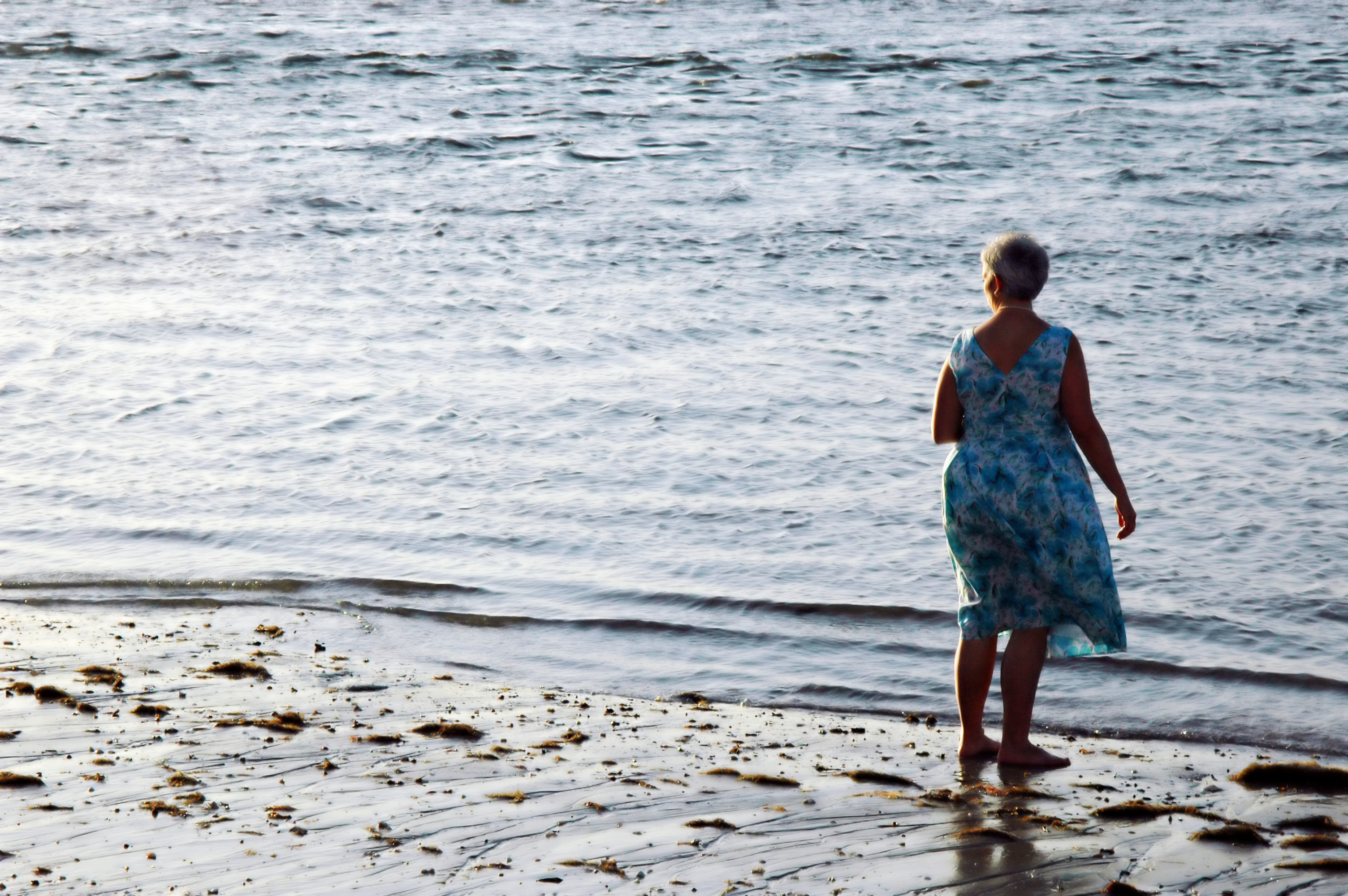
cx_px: 674
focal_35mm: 105
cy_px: 448
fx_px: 3928
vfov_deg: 13.0
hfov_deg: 19.5
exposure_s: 1/500
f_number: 14
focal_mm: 70
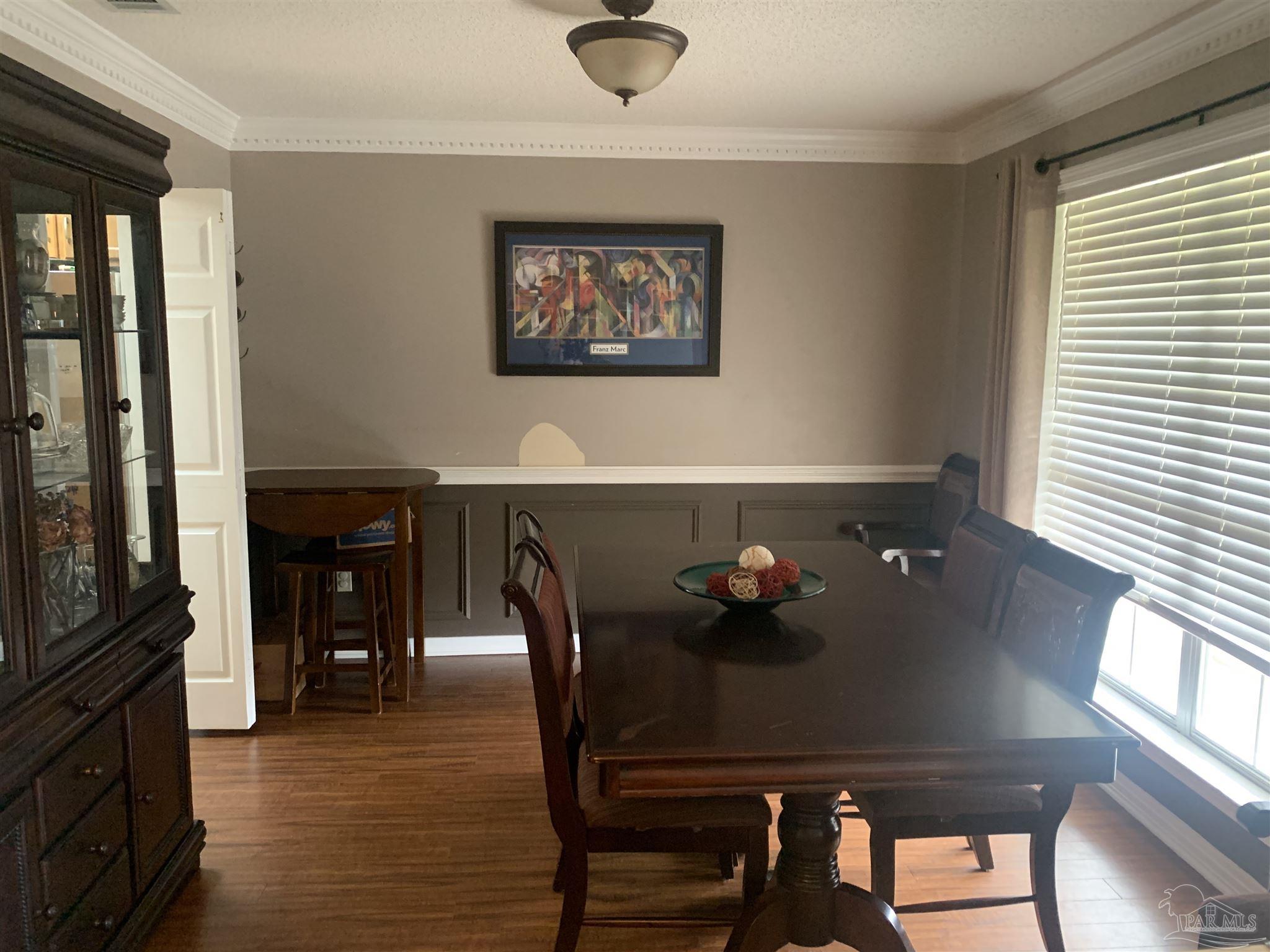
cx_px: 635
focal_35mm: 26
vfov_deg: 53.1
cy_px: 476
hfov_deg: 67.3
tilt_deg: -7.9
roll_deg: +0.4
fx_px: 954
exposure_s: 1/30
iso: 400
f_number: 1.8
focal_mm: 4.25
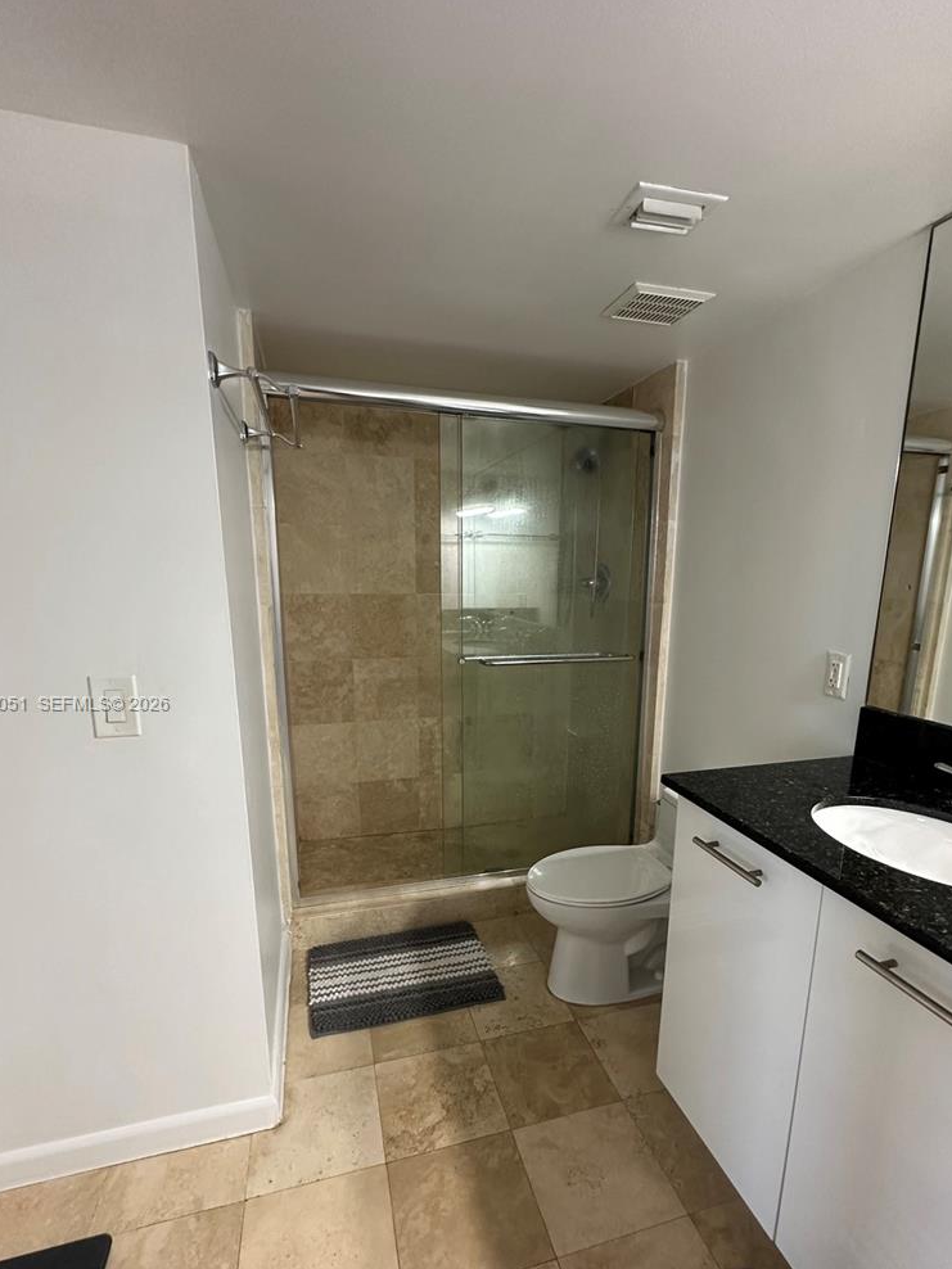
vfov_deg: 90.7
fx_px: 623
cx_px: 509
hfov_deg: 74.6
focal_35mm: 17
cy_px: 705
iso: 250
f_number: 2.2
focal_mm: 2.22
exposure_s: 1/120
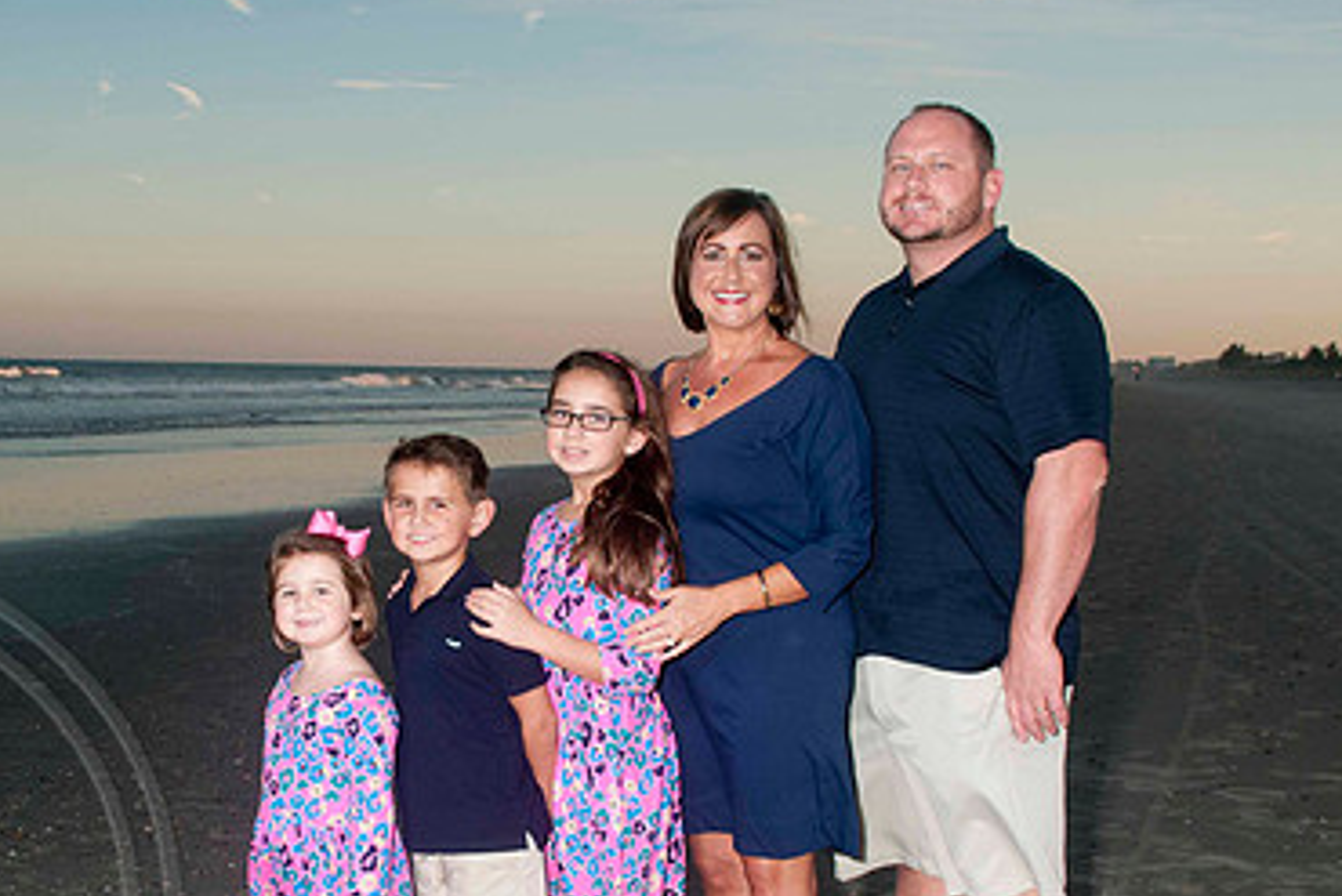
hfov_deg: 32.6
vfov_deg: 22.2
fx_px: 2275
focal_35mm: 61
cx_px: 464
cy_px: 557
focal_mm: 26
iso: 200
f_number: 8
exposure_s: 1/160
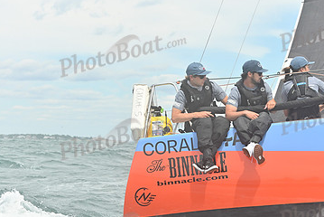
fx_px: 1018
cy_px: 171
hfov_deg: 18.0
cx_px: 234
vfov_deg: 12.1
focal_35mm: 113
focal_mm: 70
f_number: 5.6
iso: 320
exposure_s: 1/1250
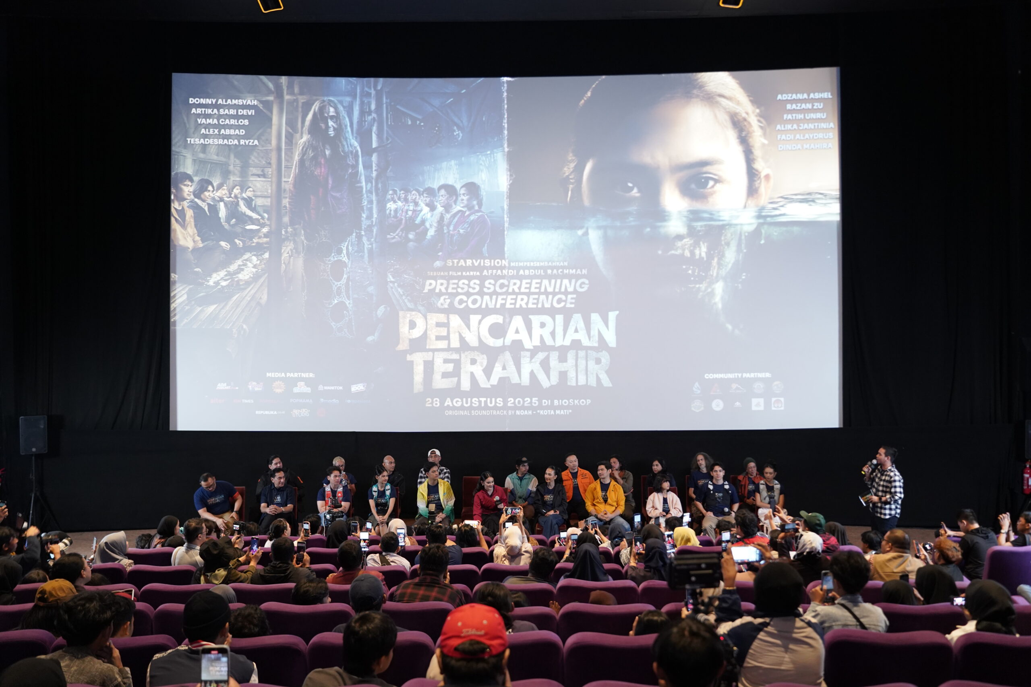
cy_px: 344
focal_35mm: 31
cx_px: 516
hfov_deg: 60.3
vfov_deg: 42.3
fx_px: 888
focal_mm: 31
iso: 3200
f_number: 3.2
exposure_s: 1/50
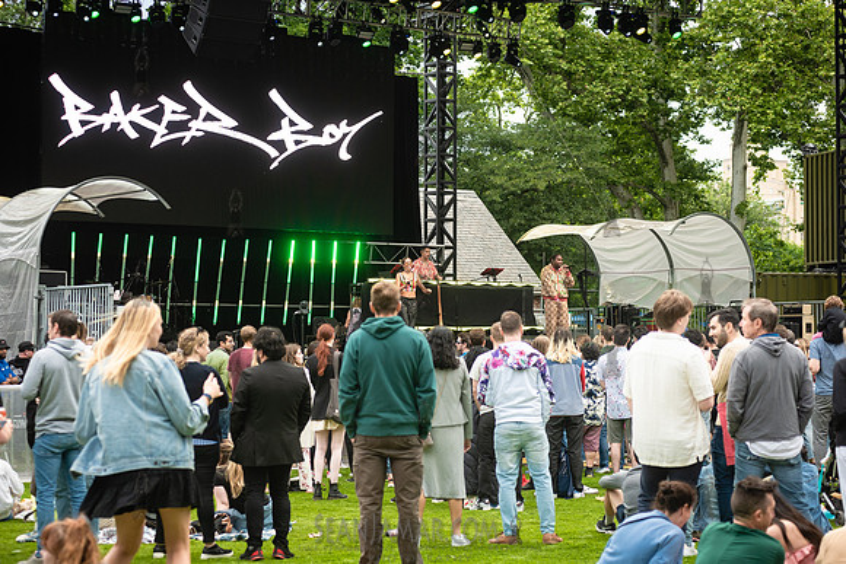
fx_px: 1880
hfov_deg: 25.4
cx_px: 423
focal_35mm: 80
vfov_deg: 17.1
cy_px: 282
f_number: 3.5
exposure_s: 1/320
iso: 640
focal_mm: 80
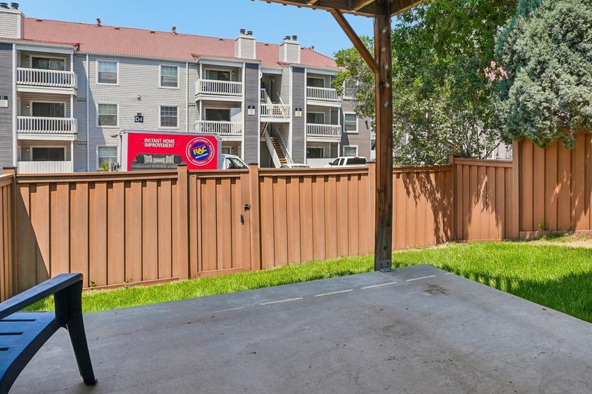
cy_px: 150
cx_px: 348
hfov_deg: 71.5
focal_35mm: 25
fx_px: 407
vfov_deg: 51.2
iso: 100
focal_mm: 11
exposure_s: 1/200
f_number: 8
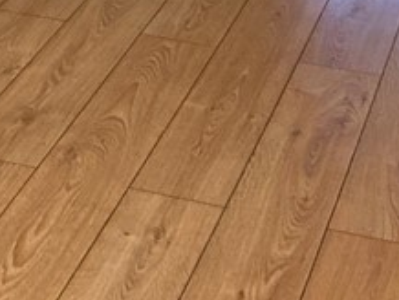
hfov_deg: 14.2
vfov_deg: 10.0
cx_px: -42
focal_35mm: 136
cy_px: -344
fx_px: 1569
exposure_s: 1/60
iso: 160
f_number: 1.8
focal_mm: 3
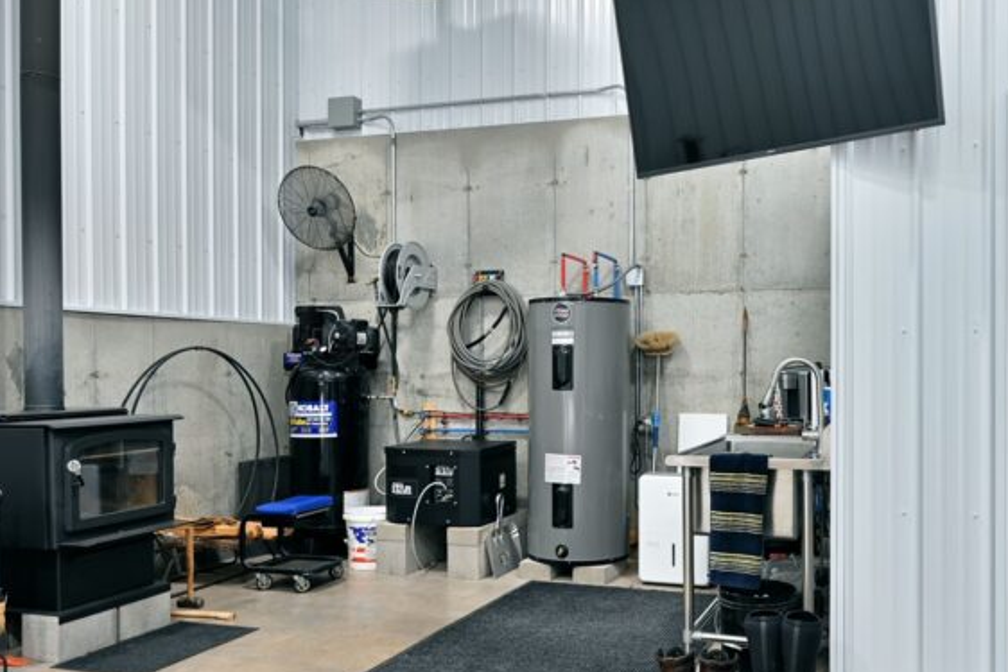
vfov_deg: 39.9
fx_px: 926
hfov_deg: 56.4
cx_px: 630
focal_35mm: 33
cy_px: 366
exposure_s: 1/13
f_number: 5.6
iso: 100
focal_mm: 15.5
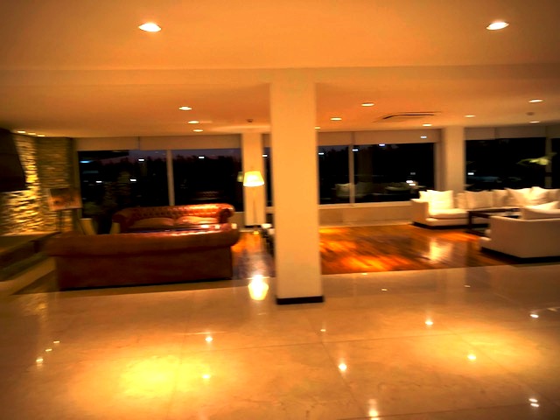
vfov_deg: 49.7
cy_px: 210
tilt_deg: -6.0
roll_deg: +1.8
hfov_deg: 63.4
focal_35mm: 28
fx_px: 453
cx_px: 280
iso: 320
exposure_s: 1/50
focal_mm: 3.99
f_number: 1.8
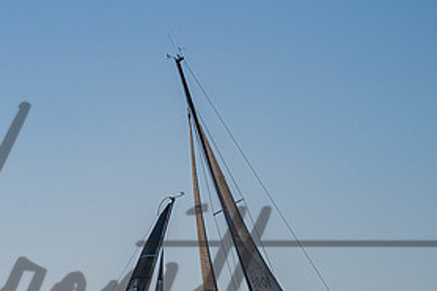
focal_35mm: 286
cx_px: 90
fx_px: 3470
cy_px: 292
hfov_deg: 7.2
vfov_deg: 4.8
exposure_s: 1/5000
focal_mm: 125
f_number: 6.3
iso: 400
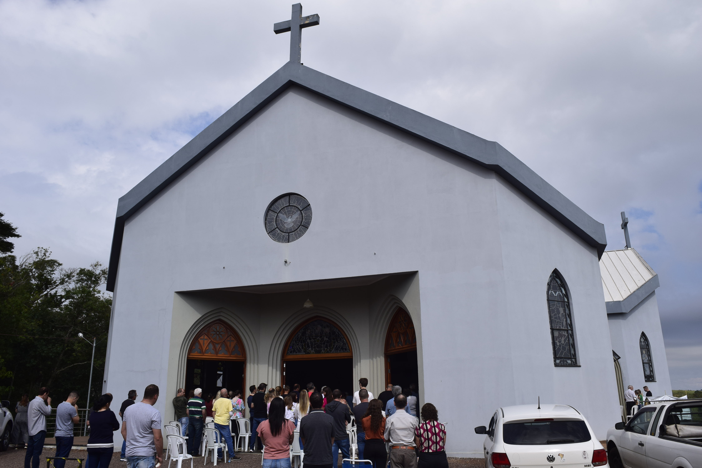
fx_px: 527
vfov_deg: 48.0
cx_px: 351
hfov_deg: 67.4
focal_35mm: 27
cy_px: 234
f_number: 11
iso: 200
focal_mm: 18
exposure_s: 1/500
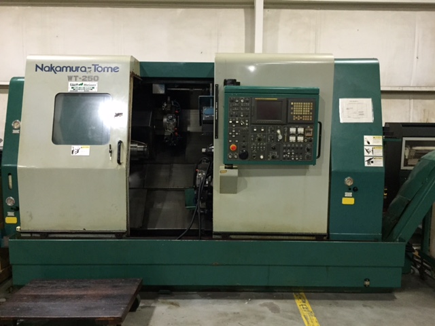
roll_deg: -1.0
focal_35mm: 29
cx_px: 218
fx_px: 364
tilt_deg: -5.6
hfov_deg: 61.7
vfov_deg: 48.2
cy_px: 163
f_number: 2.2
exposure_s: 1/30
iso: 250
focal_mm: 4.15
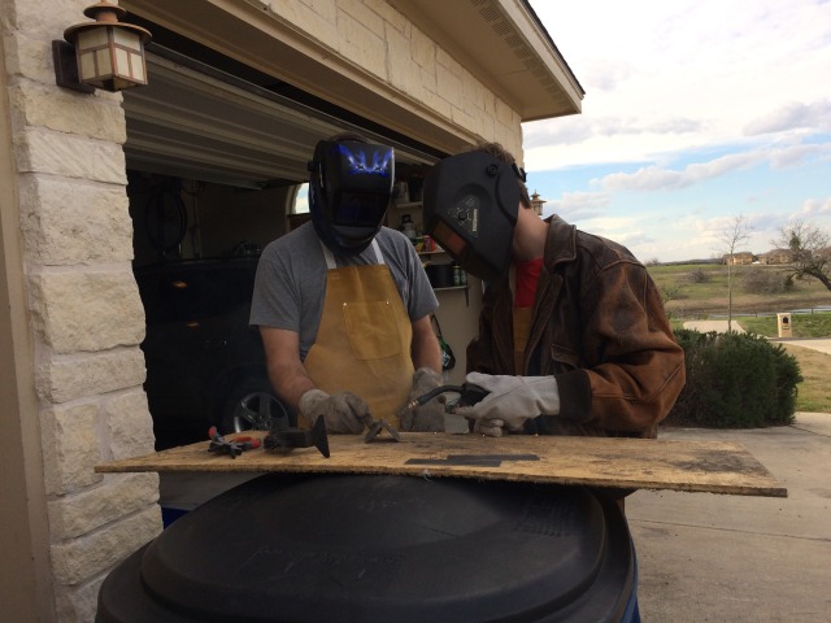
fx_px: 696
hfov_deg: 61.7
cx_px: 416
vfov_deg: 48.2
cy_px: 312
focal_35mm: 29
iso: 32
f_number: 2.2
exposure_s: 1/695
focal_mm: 4.15
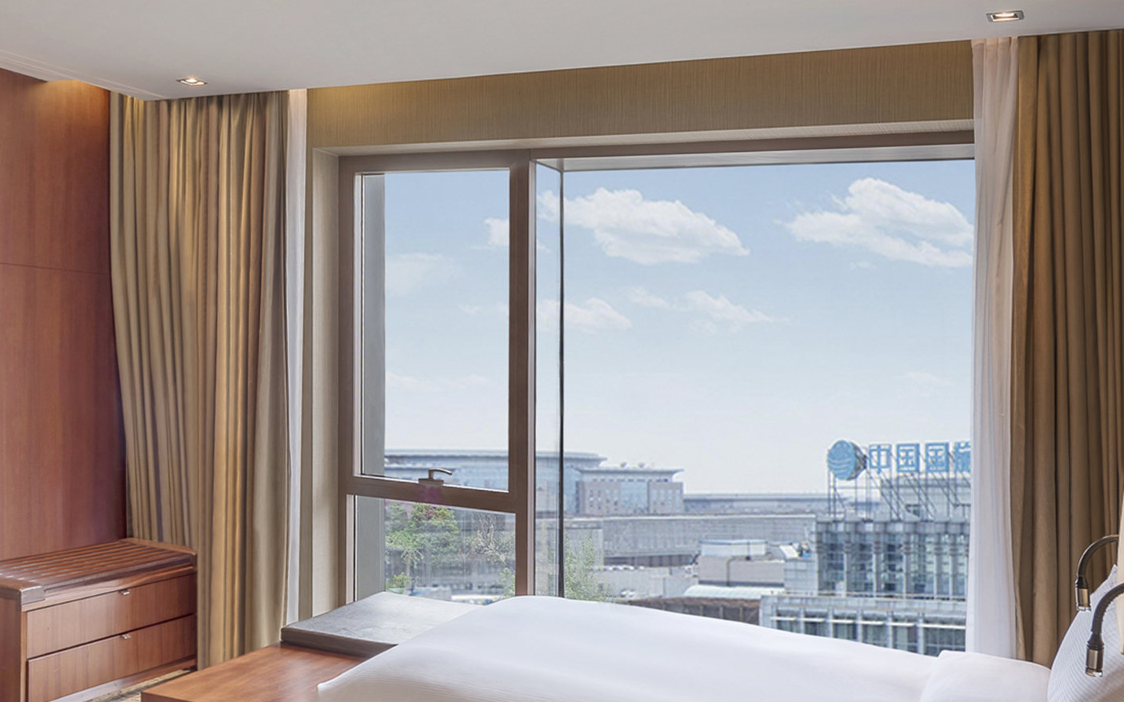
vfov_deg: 32.7
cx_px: 446
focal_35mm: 39
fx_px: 1195
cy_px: 289
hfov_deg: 50.0
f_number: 9
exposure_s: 1/5
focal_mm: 14
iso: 64
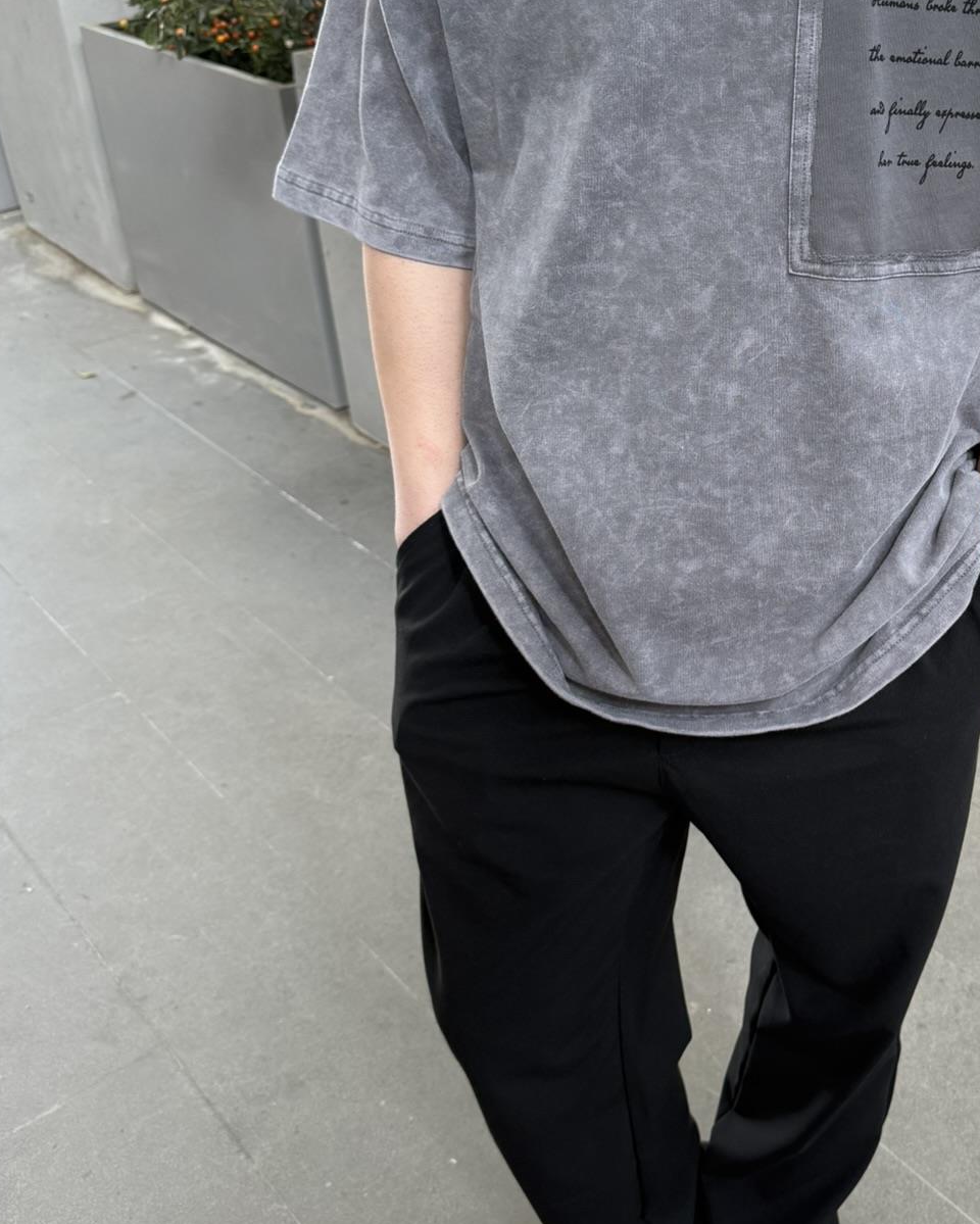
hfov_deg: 36.2
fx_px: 1449
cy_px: 486
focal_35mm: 40
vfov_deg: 45.5
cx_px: 776
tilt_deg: -27.4
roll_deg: +1.1
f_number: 1.78
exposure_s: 1/121
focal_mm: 6.76
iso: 200
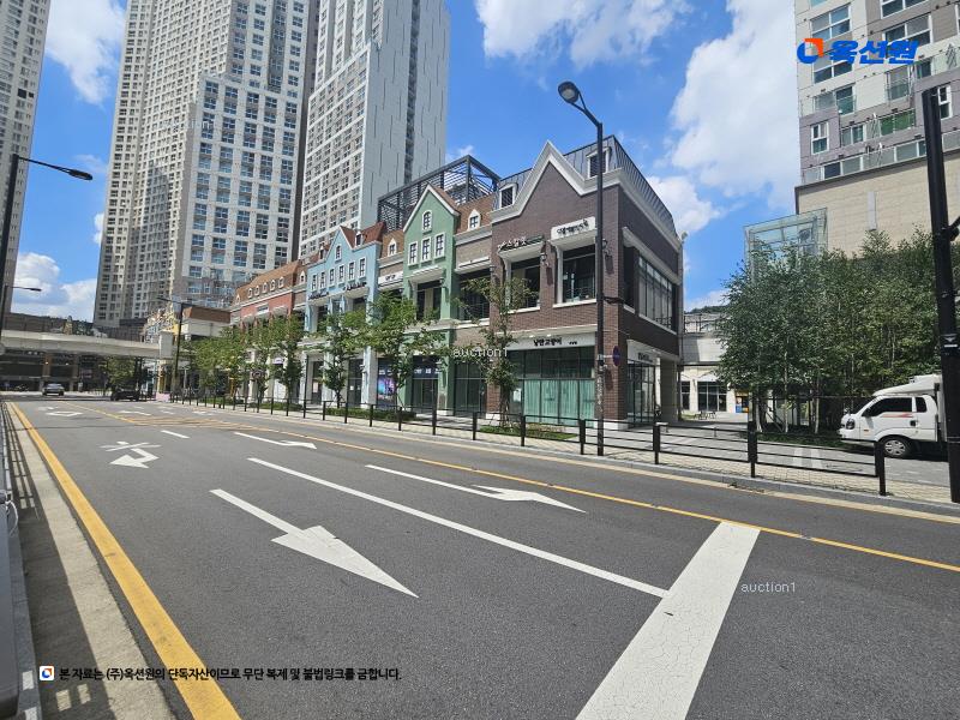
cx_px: 480
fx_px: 361
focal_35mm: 13
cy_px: 360
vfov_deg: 89.9
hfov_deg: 106.2
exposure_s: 1/2701
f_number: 2.2
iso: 50
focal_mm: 2.2
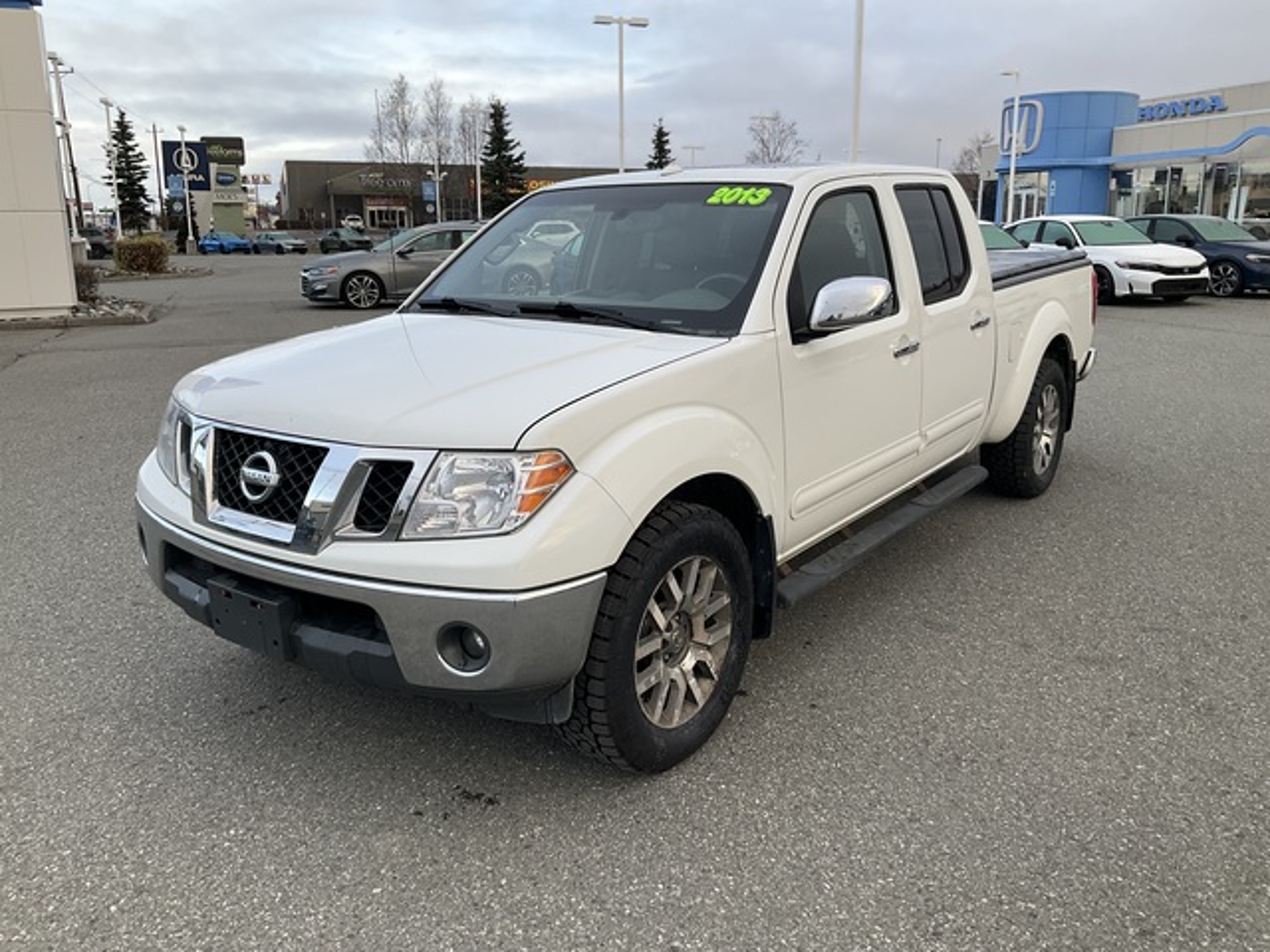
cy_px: 476
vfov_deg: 48.2
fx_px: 1064
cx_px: 635
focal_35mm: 29
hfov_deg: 61.7
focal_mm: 3
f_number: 1.8
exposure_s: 1/239
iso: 20
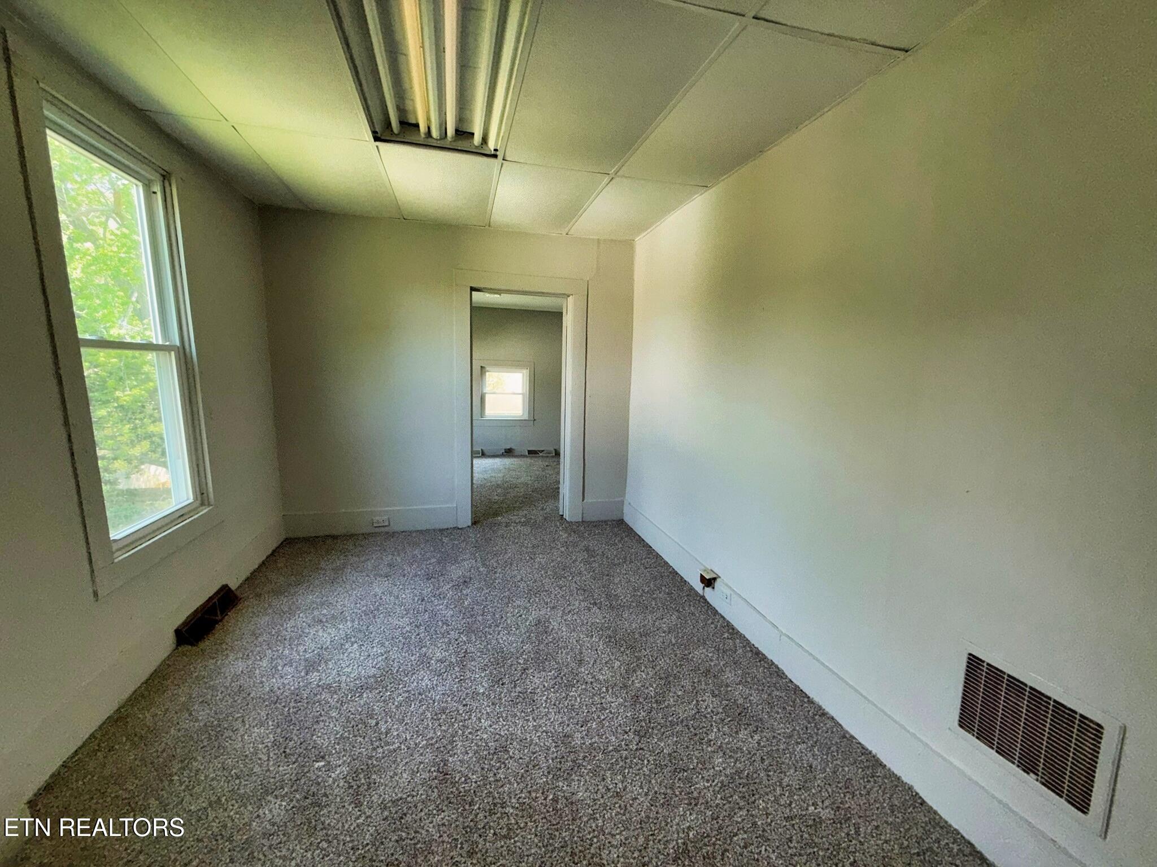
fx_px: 468
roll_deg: -1.8
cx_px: 578
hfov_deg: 102.1
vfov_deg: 85.7
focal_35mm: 14
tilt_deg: -7.4
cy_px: 434
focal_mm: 2.22
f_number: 2.2
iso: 100
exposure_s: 1/122
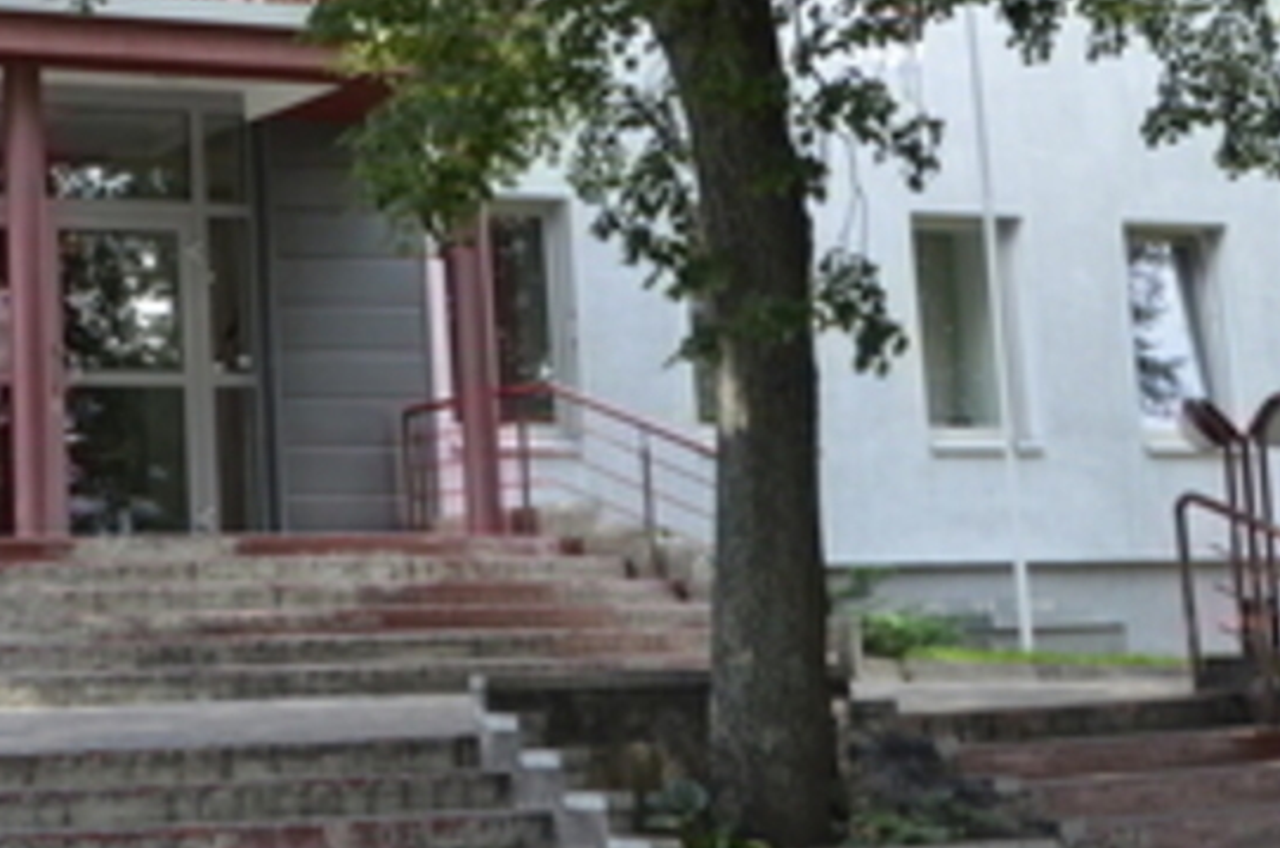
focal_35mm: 85
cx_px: 64
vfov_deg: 15.7
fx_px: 3016
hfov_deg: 23.2
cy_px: -4
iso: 800
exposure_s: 1/800
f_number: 3.2
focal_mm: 24
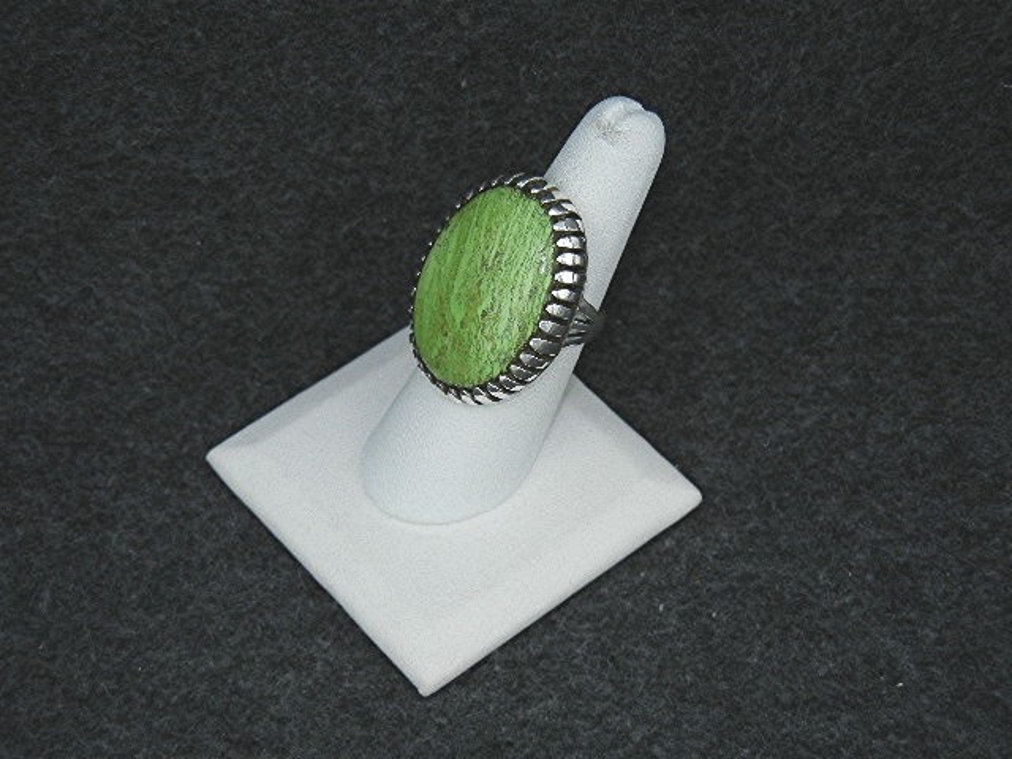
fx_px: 2251
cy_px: 380
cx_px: 506
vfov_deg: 19.1
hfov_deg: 25.3
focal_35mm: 77
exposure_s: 1/30
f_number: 4.3
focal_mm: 13.9
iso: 322
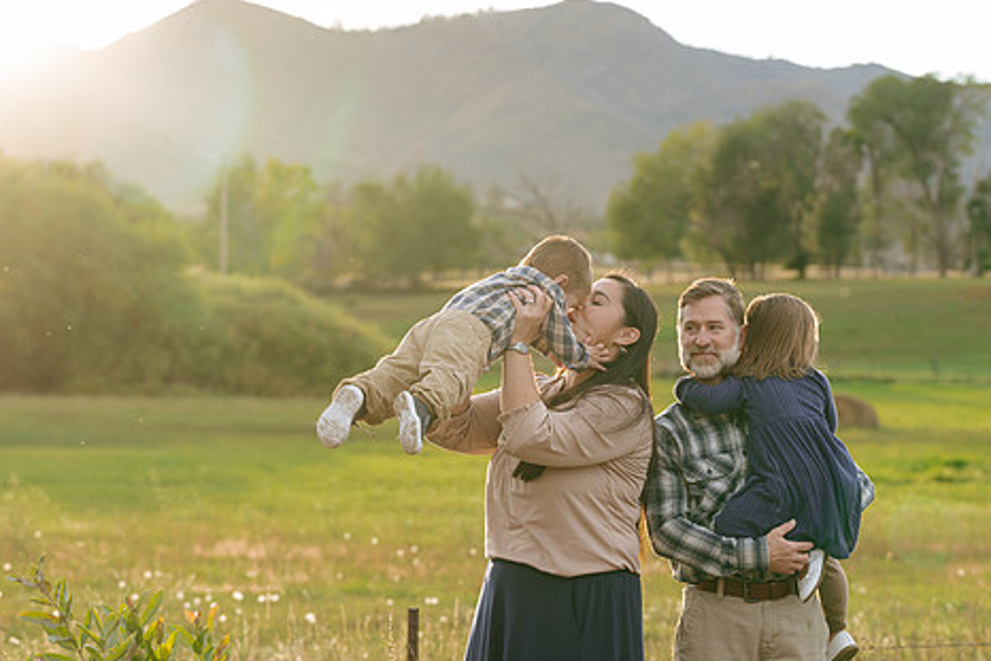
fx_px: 3910
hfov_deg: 14.4
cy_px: 316
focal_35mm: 142
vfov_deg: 9.7
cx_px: 555
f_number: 5.6
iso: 640
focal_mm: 114
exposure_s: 1/200
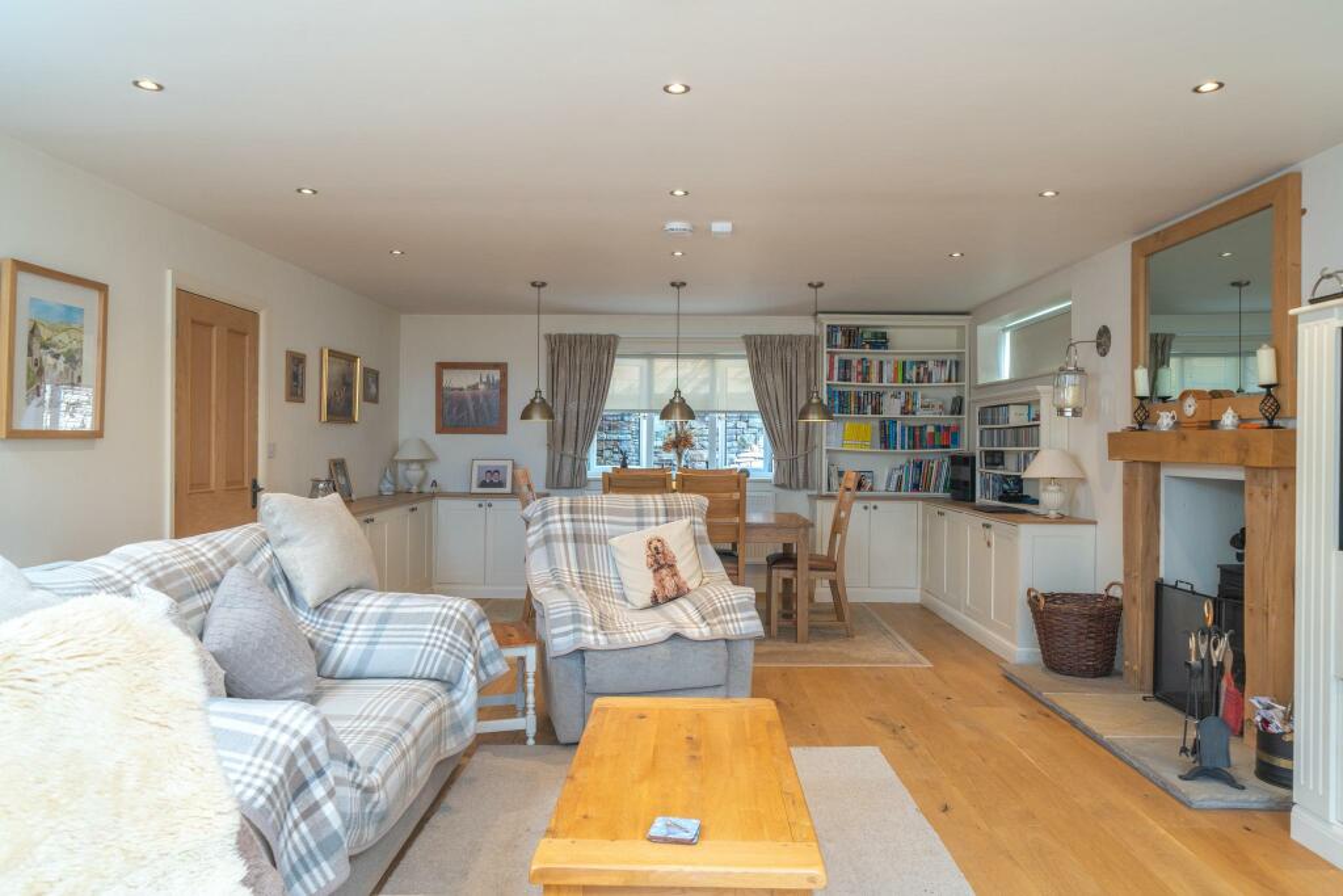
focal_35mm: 24
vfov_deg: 53.1
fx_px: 895
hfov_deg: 73.7
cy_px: 448
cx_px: 672
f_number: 8
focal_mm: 24
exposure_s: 1/13
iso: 320
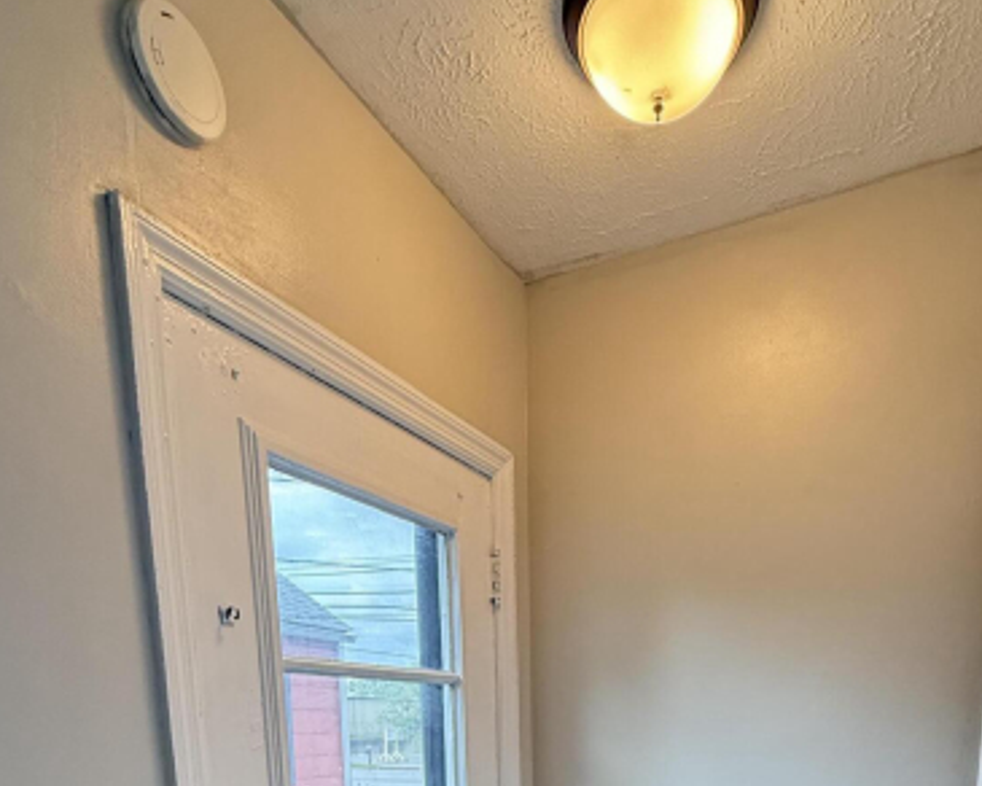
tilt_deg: -8.7
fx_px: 727
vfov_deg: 44.2
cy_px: 855
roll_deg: +0.6
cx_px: 562
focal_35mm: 25
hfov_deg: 67.7
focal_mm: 2.22
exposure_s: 1/120
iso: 400
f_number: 2.2
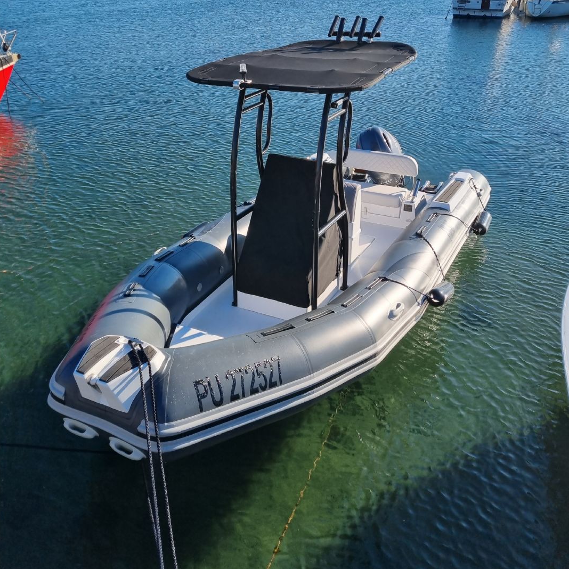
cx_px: 286
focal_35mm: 31
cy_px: 205
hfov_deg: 52.5
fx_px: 577
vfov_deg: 51.8
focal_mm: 5.4
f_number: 1.8
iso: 50
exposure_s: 1/2424
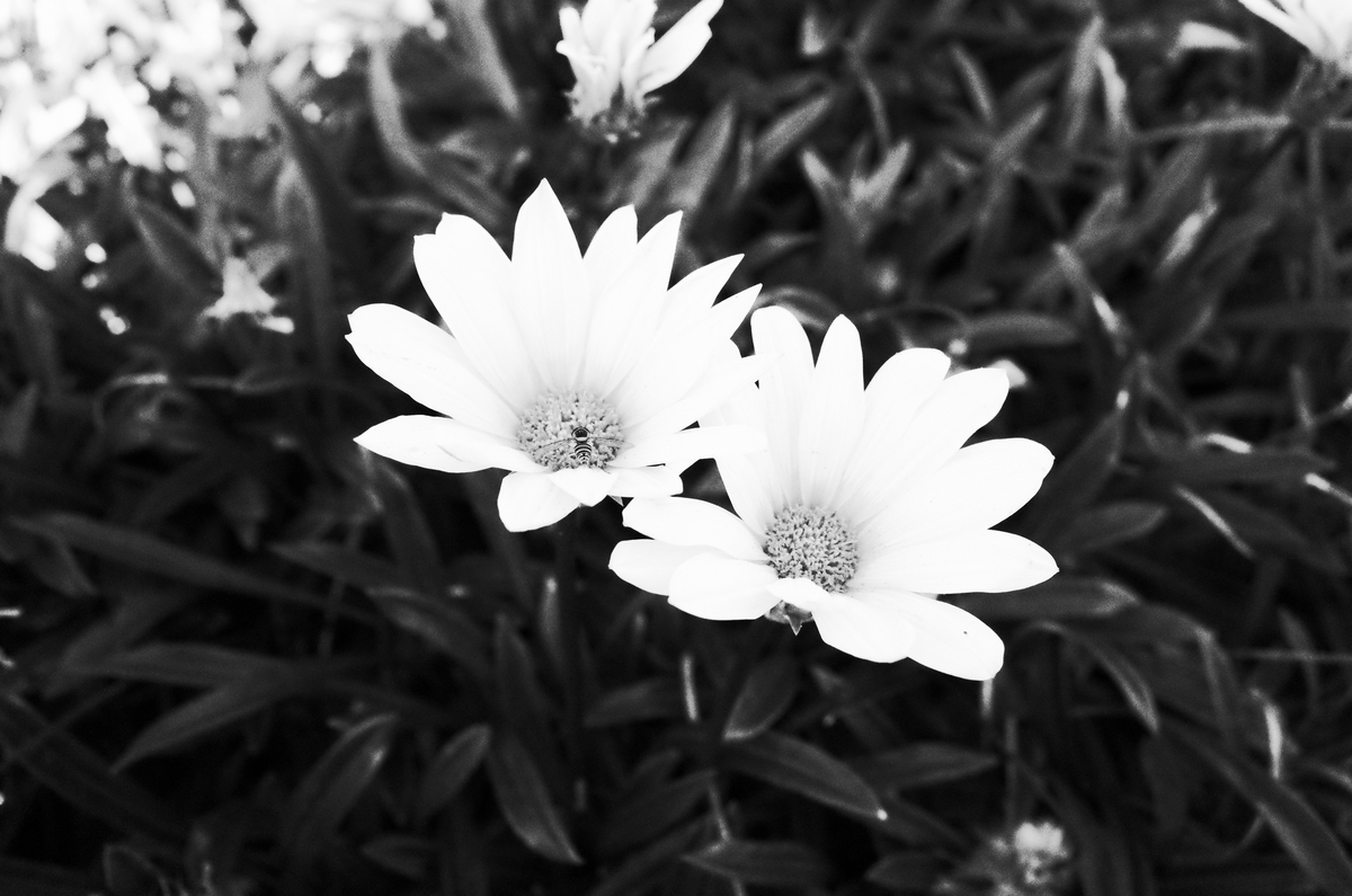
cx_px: 676
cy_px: 448
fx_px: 1049
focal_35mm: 28
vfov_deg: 46.2
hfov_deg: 65.6
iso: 8000
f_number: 6.3
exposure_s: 1/2000
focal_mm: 18.3
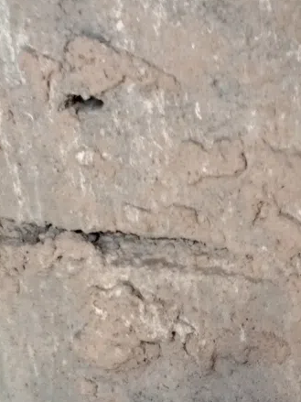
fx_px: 974
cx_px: 462
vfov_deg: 20.7
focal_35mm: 84
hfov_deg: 16.0
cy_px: 556
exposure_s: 1/50
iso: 1467
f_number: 1.6
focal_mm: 4.11
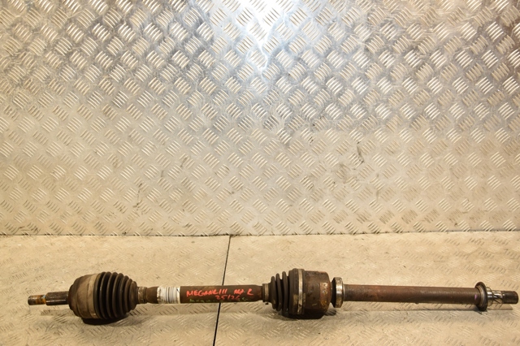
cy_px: 173
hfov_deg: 57.2
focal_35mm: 33
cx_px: 260
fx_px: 476
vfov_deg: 39.9
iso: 800
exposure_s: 1/200
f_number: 5.6
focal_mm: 22
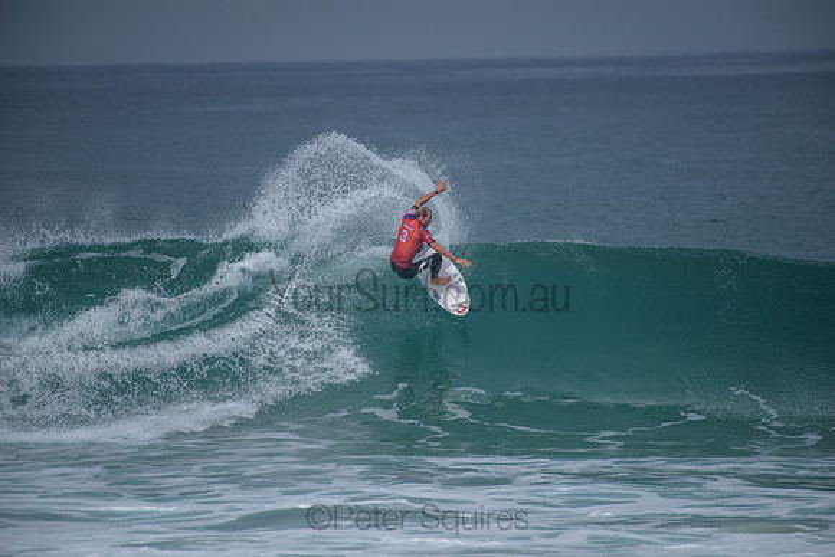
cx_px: 418
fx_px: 11599
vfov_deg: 2.8
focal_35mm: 500
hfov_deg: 4.1
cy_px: 278
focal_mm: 500
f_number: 5.6
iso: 160
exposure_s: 1/2000
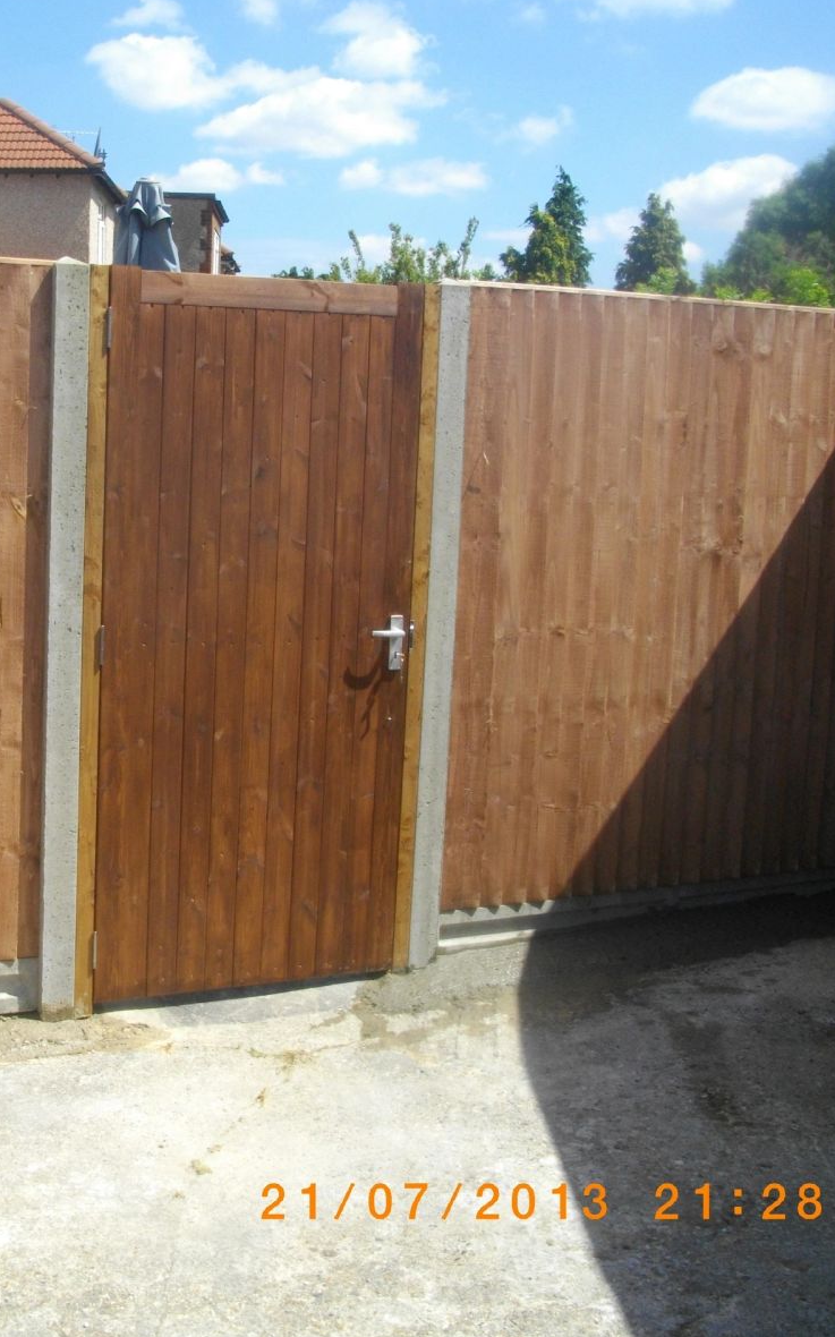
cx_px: 102
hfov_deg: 27.1
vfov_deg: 43.5
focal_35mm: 46
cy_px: 668
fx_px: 1676
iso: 100
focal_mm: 5.7
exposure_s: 1/250
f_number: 5.5
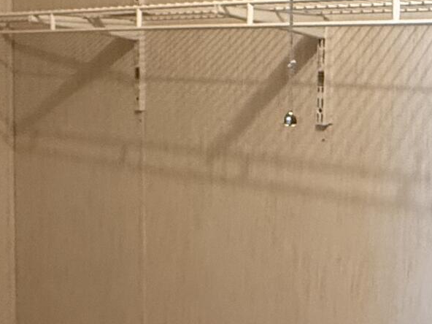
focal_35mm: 71
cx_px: 225
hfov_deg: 27.4
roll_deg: +0.2
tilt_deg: -5.5
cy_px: 123
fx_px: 886
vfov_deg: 20.7
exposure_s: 1/60
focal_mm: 2.22
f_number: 2.2
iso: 320
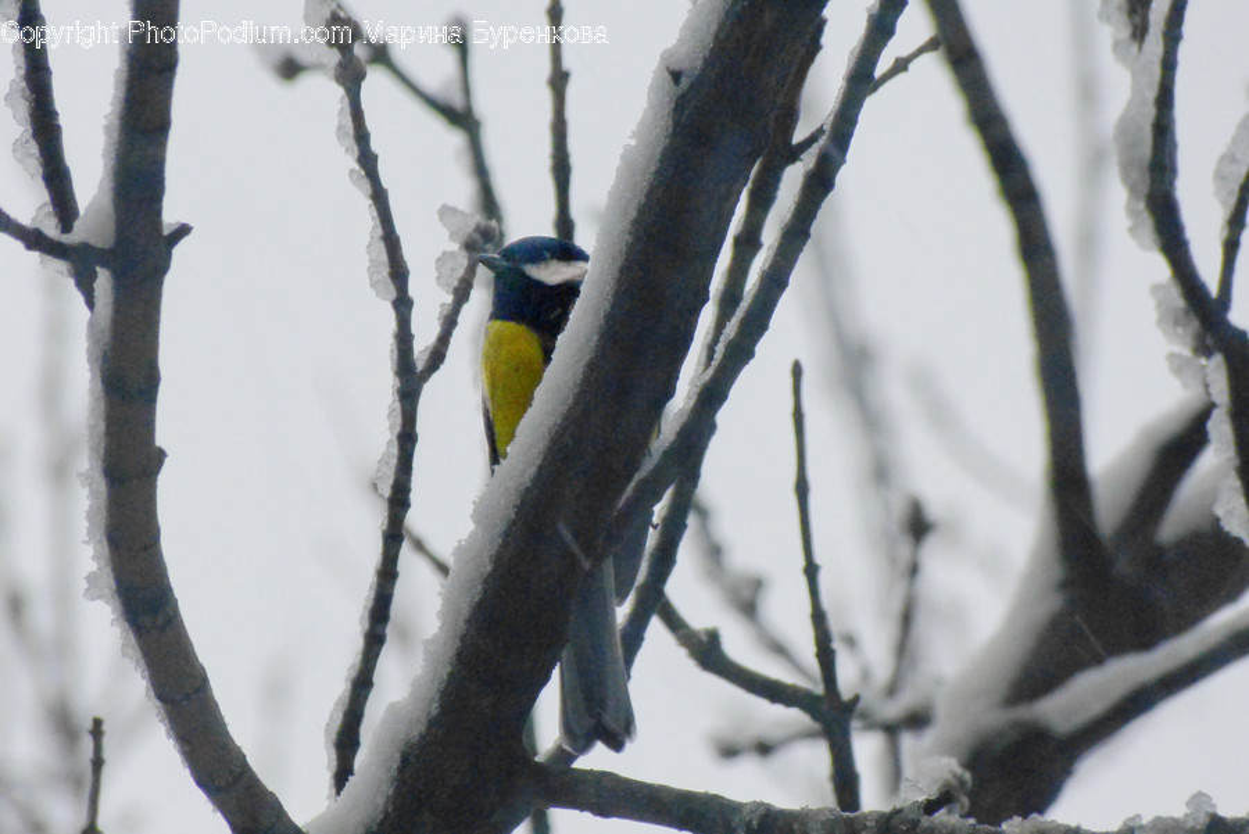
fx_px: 18257
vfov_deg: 2.6
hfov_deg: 3.9
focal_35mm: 526
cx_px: 624
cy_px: 417
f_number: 4.6
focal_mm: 91
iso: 800
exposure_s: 1/200
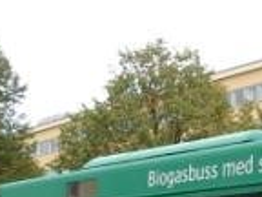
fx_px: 893
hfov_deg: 16.6
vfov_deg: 12.3
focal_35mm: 118
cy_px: 232
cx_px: 176
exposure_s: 1/60
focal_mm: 5.8
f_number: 4.8
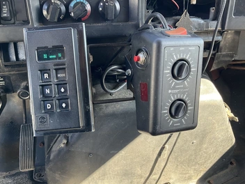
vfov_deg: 42.9
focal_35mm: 33
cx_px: 111
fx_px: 234
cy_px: 93
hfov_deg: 55.3
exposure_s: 1/67
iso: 64
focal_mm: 3
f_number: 1.8
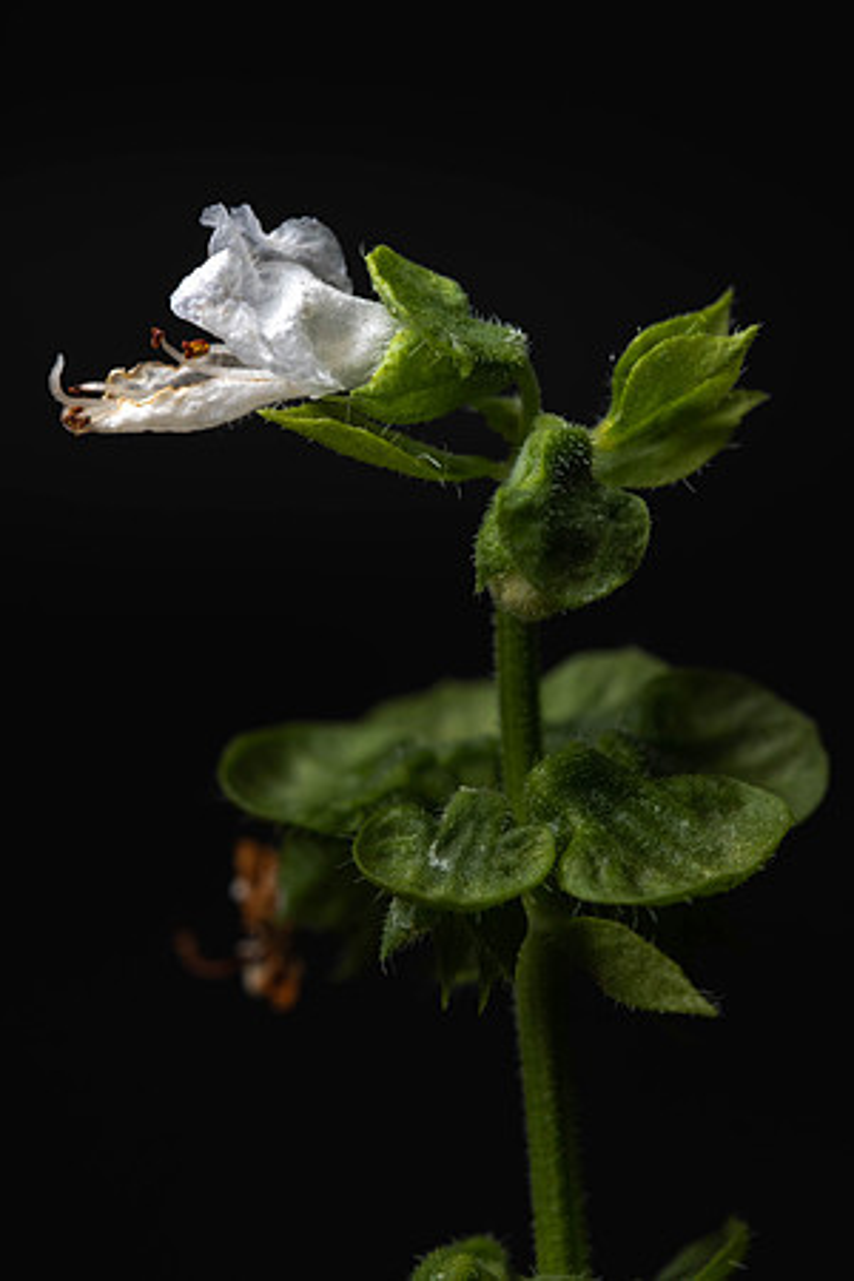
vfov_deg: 13.7
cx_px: 427
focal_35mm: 150
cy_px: 640
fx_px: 5337
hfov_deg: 9.1
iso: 400
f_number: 8
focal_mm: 100
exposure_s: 1/15
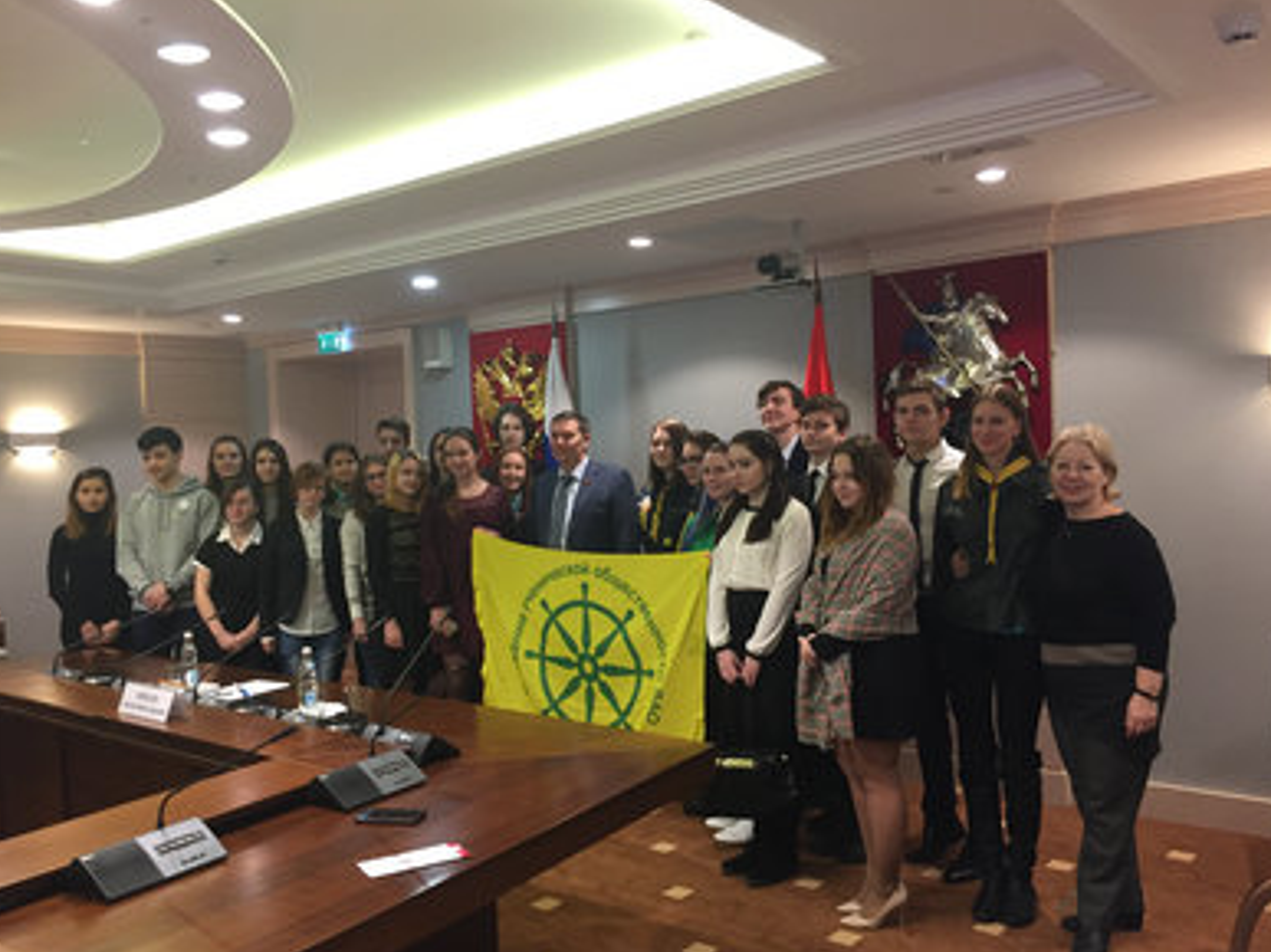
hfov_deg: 60.0
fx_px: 1101
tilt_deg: -0.9
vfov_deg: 46.8
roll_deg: +3.1
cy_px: 479
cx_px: 631
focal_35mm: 30
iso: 125
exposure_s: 1/33
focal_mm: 4.15
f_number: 2.2
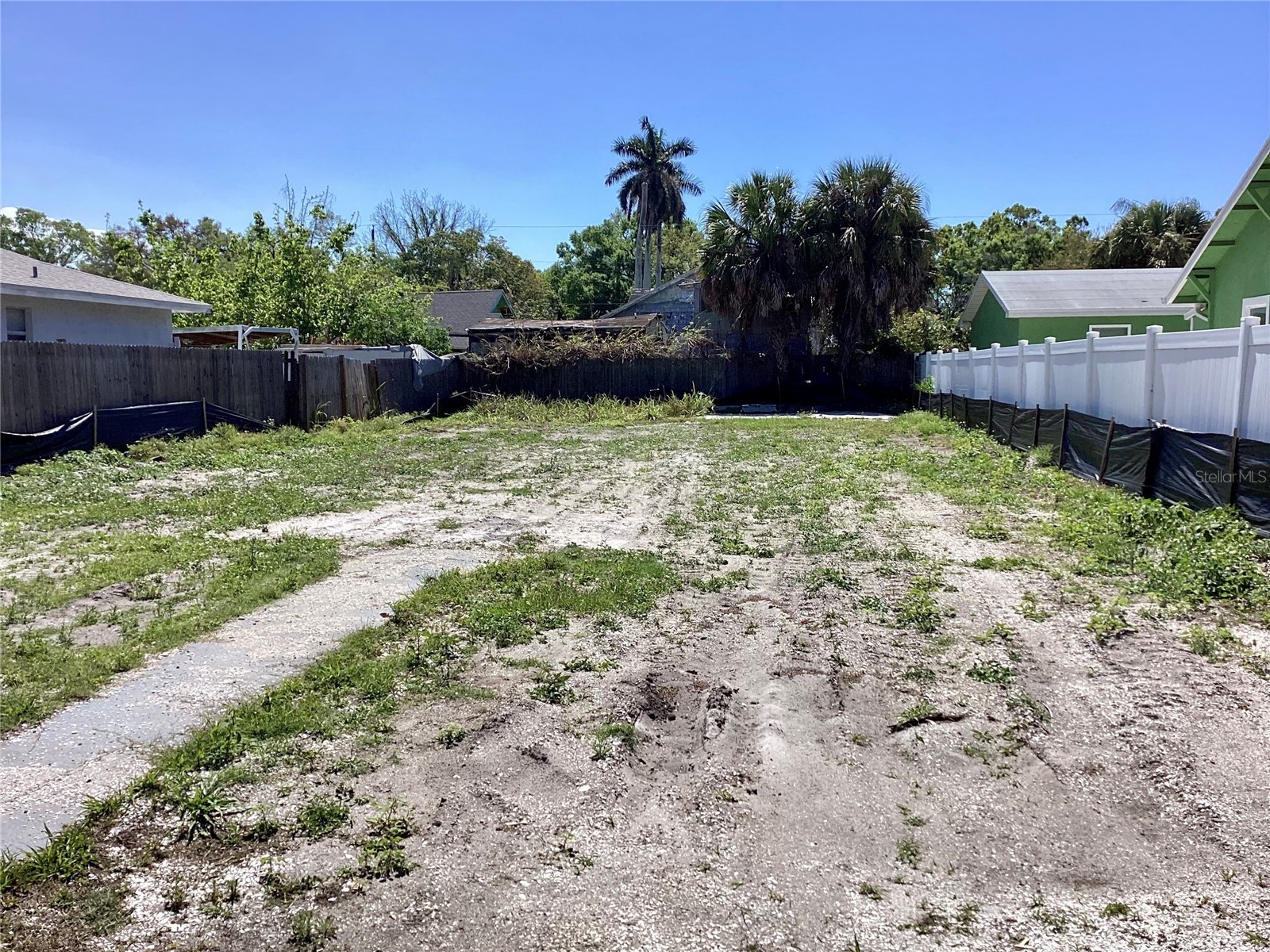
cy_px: 476
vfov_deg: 45.4
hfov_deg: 58.4
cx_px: 635
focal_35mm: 31
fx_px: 1137
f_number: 2.4
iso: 25
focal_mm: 3.3
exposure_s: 1/1773
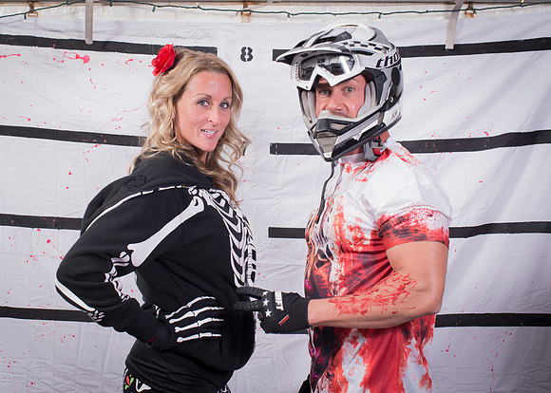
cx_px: 244
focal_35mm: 71
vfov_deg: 20.1
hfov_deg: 28.0
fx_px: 1104
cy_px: 140
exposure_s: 1/125
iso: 800
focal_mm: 50
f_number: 9
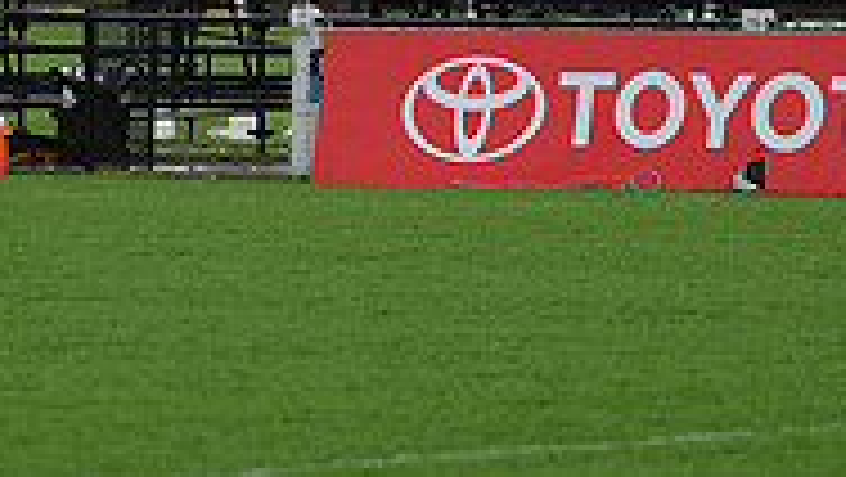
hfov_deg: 4.3
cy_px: -389
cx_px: -108
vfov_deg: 2.4
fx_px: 11268
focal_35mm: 502
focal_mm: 155
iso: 500
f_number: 2.8
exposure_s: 1/320
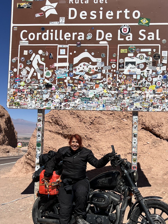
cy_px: 124
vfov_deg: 50.1
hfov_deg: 38.5
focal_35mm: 37
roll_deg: -2.2
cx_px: 99
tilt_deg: +2.3
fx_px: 239
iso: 50
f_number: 1.5
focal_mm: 5.7
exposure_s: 1/6993
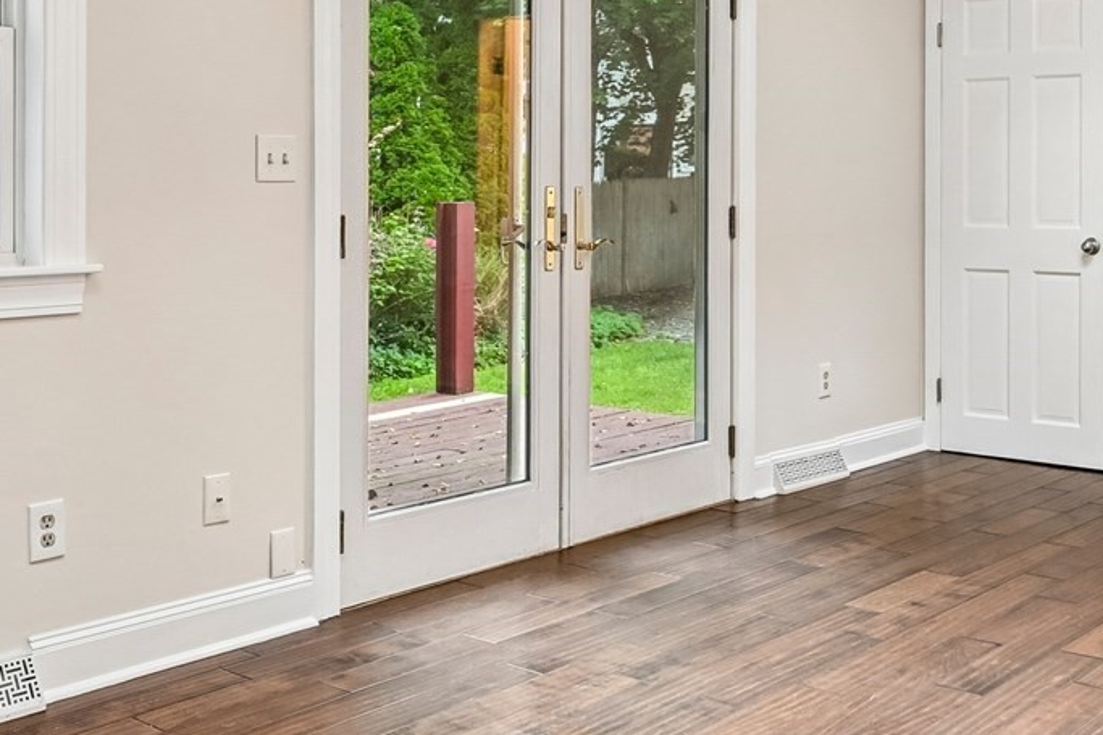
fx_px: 1470
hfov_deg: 41.0
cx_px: 628
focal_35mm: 48
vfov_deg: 27.6
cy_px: 175
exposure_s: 1/5
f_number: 8
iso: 400
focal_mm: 16
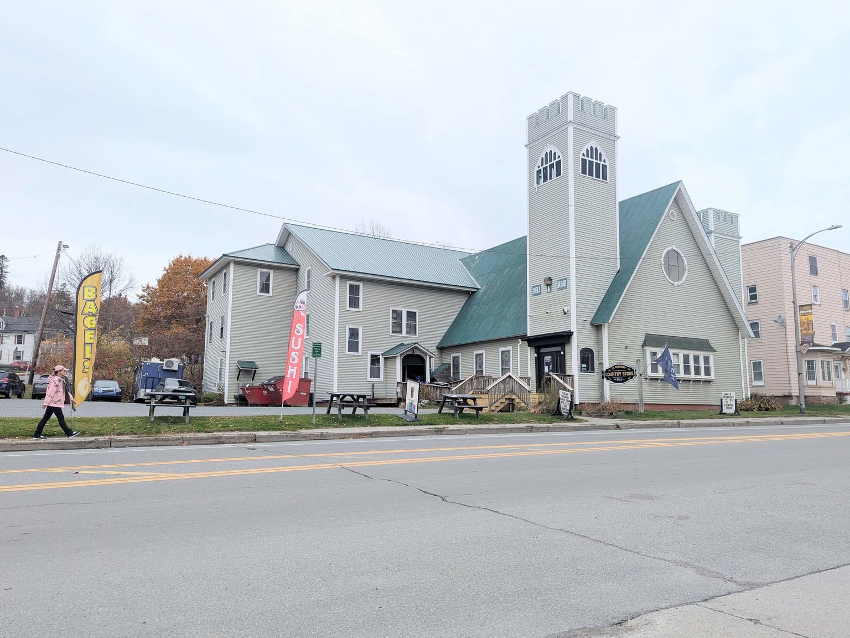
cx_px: 433
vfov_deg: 54.9
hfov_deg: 69.4
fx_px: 614
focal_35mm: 25
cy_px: 330
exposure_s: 1/1414
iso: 46
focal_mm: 6.81
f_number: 1.85
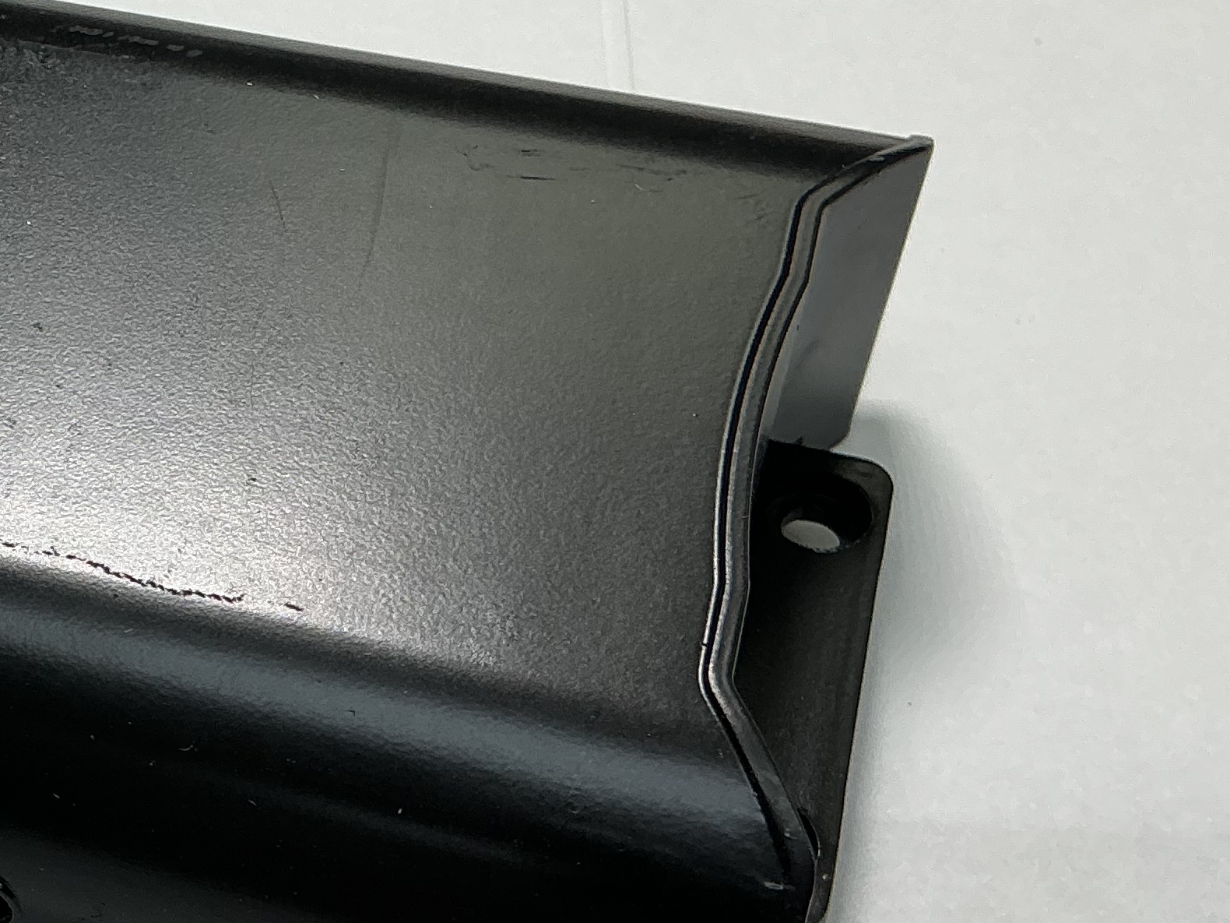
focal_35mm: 74
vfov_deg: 19.9
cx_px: -210
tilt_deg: -50.0
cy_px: 392
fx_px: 2629
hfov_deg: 24.1
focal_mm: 3
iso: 16
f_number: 1.8
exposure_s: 1/133
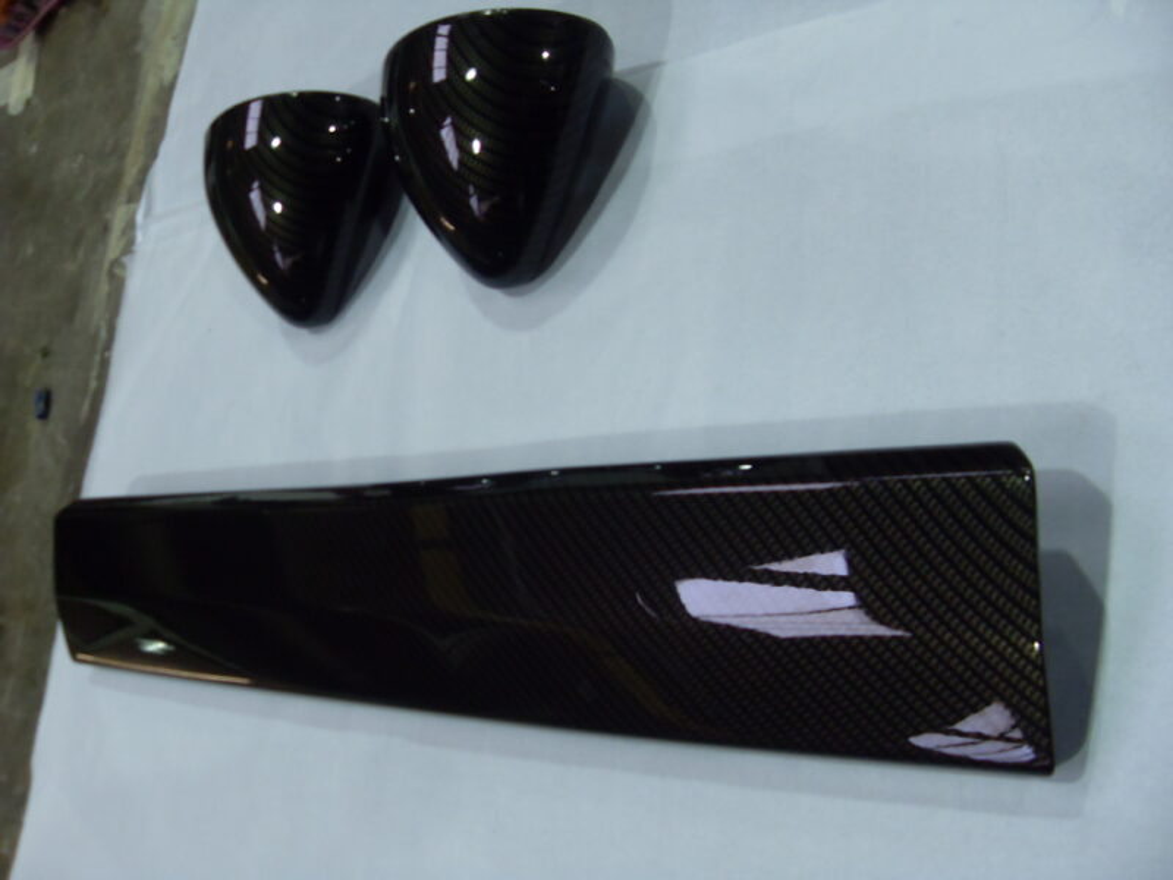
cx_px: 586
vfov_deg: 40.7
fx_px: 1186
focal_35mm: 35
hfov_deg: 52.6
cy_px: 440
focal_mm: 6.3
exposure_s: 1/45
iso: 160
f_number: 2.8
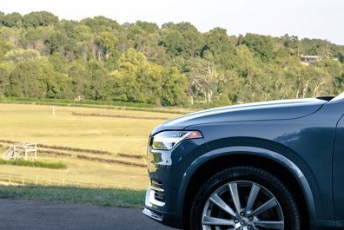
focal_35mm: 113
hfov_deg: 18.0
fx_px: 1081
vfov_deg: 12.1
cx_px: 237
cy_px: 172
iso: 320
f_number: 10
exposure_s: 1/250
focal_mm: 70
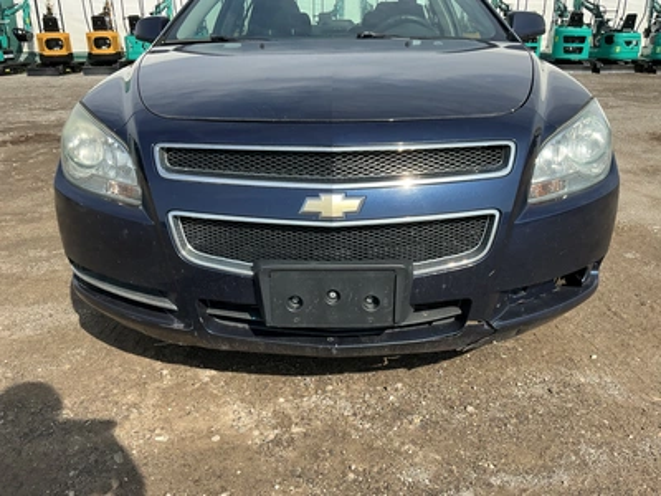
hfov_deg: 63.4
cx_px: 330
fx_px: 535
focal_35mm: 28
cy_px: 248
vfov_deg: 49.7
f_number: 1.8
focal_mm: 3
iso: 25
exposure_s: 1/912
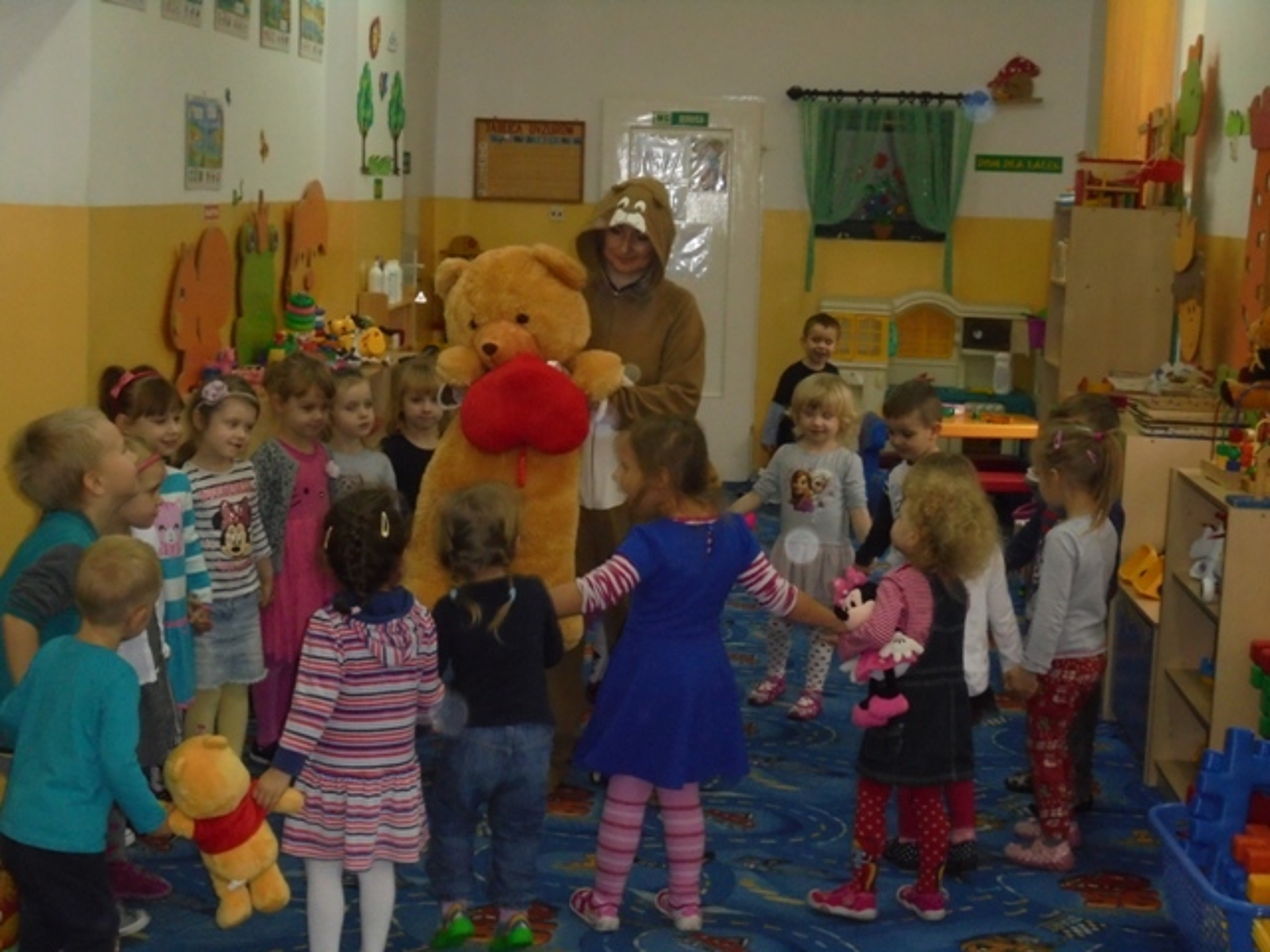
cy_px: 476
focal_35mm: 56
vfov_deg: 26.1
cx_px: 635
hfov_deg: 34.3
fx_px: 2055
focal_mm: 10.1
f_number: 5.2
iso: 500
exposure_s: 1/60
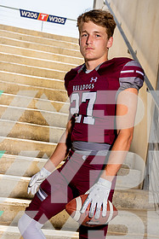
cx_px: 80
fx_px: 404
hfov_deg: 22.3
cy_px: 178
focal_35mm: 61
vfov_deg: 32.3
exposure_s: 1/250
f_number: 5
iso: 100
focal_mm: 38
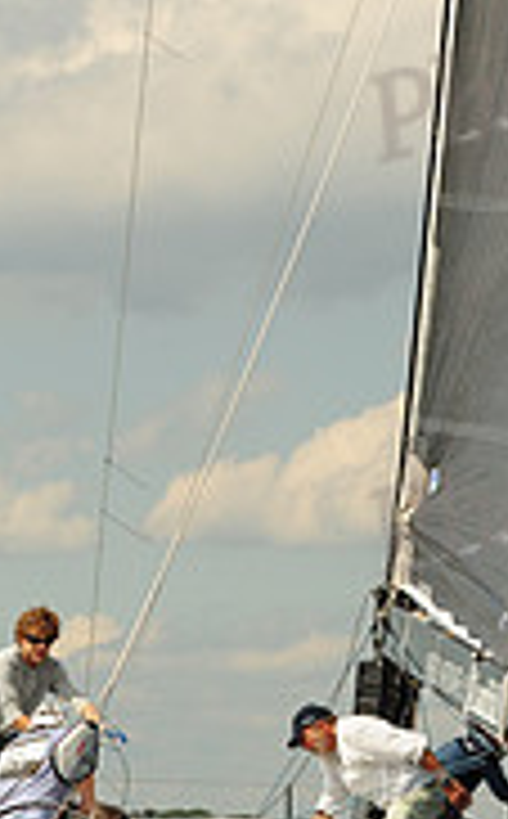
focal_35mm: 332
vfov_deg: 6.3
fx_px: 7389
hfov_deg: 3.9
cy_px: 756
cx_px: 139
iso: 320
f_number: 8
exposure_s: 1/1250
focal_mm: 102
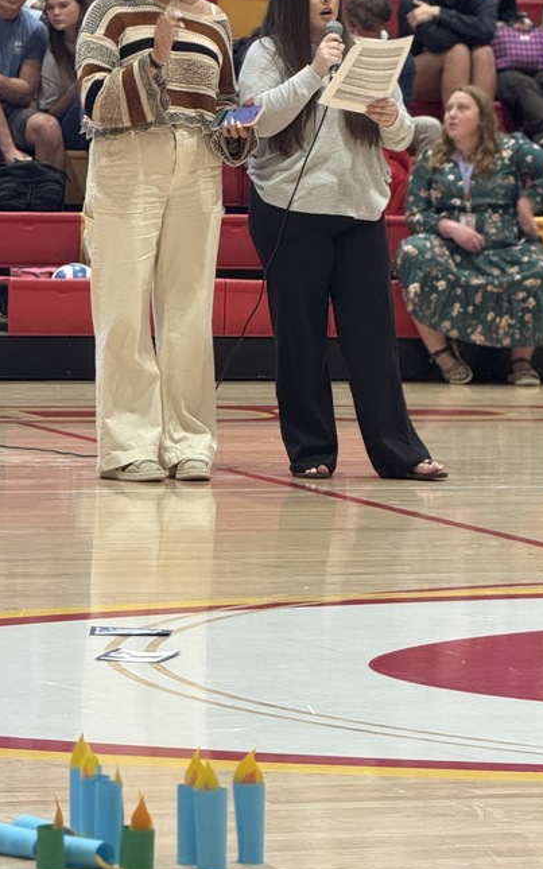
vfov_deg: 10.4
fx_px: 4784
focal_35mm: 202
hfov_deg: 6.5
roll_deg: -1.3
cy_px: 185
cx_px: 321
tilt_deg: -1.2
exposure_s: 1/120
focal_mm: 15.66
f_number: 2.8
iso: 640
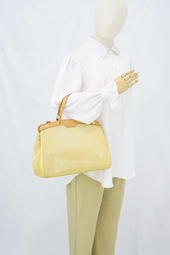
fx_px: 354
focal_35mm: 50
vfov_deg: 39.6
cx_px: 85
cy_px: 128
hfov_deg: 27.0
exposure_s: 1/8
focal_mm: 50
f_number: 6.3
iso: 640
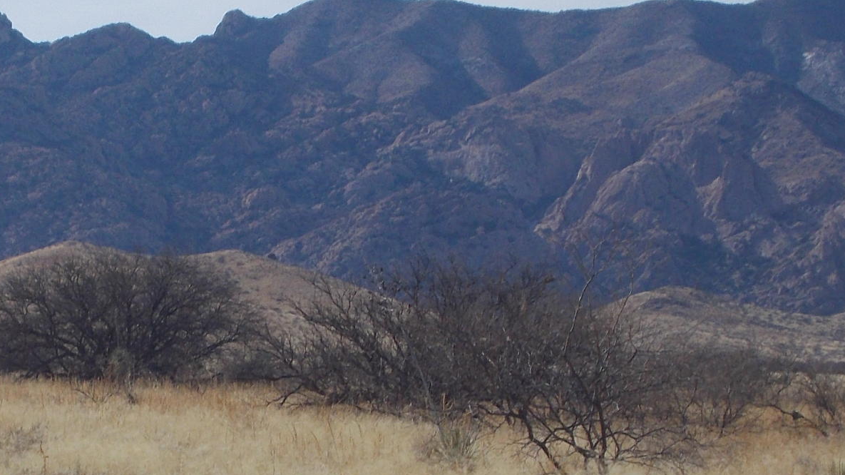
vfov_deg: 7.6
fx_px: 3584
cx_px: 60
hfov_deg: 13.3
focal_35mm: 160
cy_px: 362
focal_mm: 10.3
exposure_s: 1/160
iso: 80
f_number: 12.3
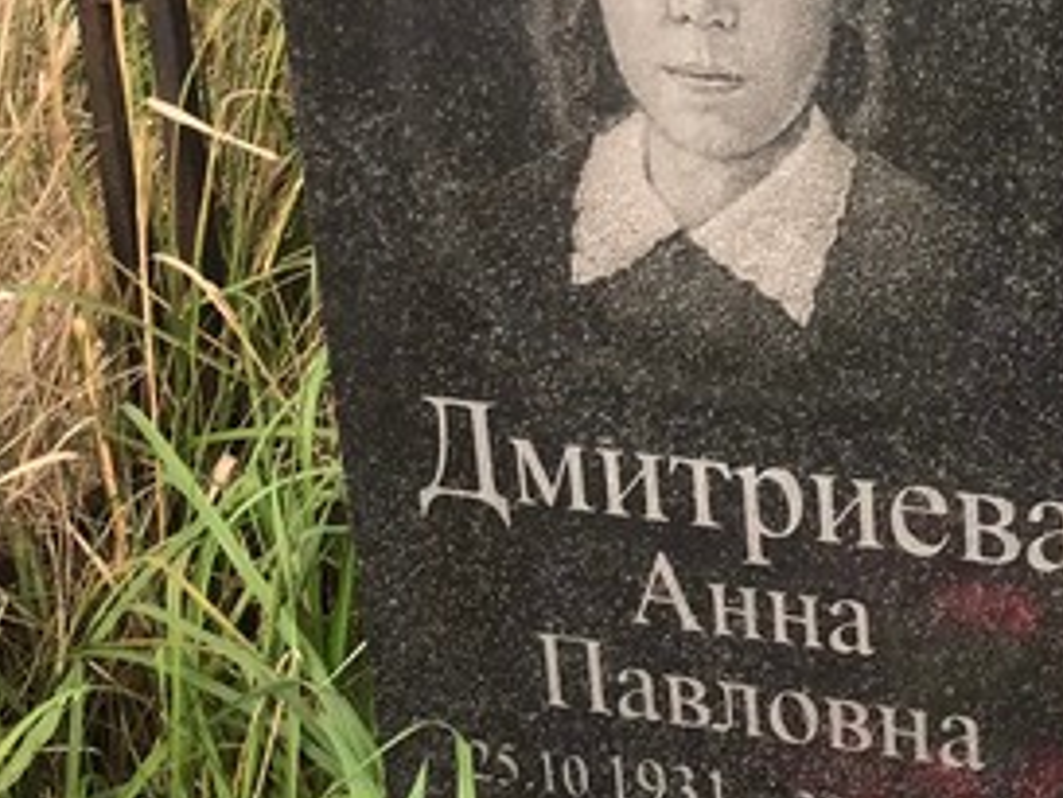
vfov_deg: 18.0
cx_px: 1184
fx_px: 2519
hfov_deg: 22.4
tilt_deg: -22.7
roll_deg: -1.2
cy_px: 444
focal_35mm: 82
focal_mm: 3.99
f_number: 1.8
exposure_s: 1/447
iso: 20
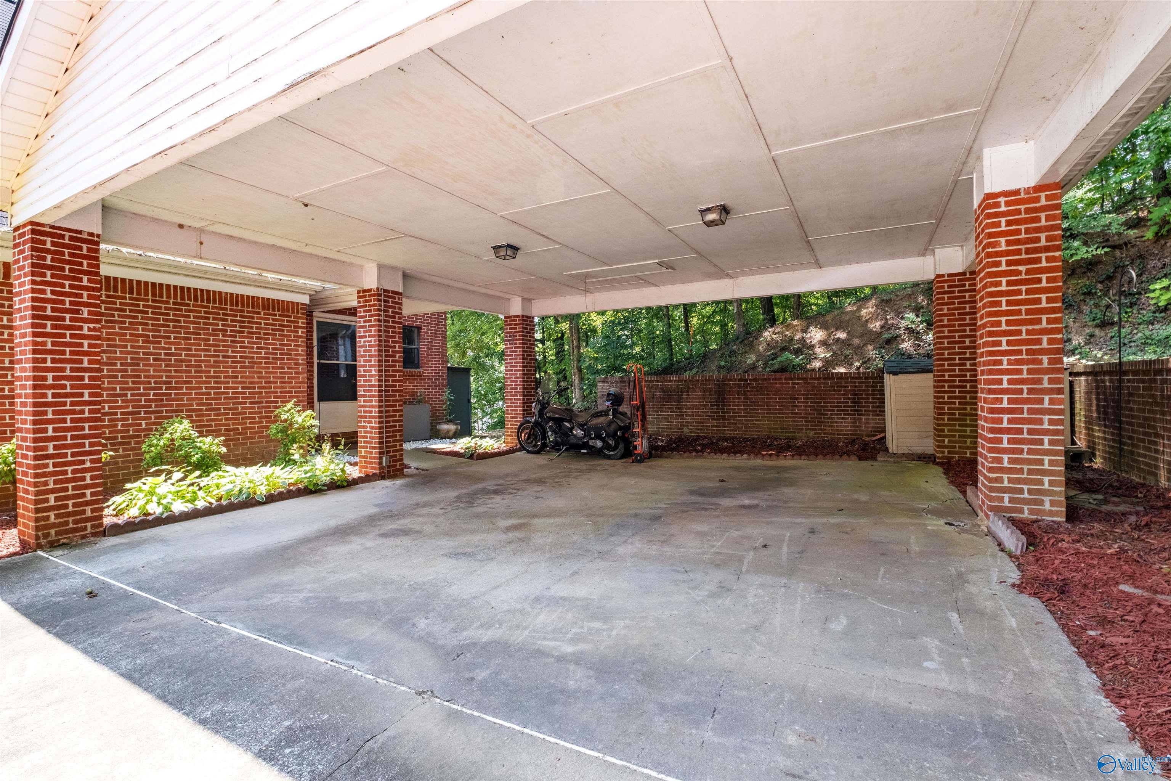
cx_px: 586
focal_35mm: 15
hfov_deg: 100.4
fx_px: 488
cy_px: 390
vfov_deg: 77.3
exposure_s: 1/20
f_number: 7.1
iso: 640
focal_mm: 10
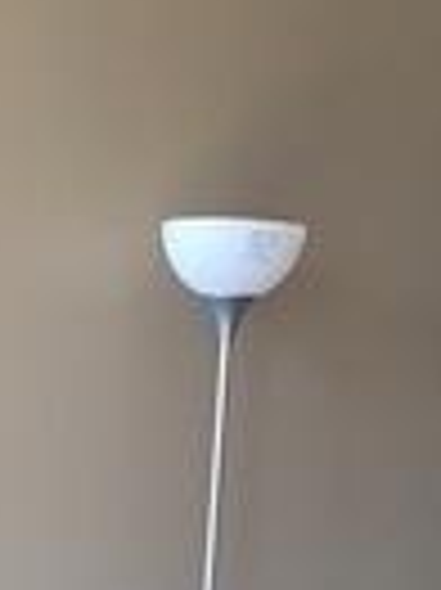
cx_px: -36
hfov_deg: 10.3
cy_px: 1045
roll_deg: -2.6
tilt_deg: -14.8
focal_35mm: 142
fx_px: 2416
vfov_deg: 12.7
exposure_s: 1/15
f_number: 2.2
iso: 40
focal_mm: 4.15
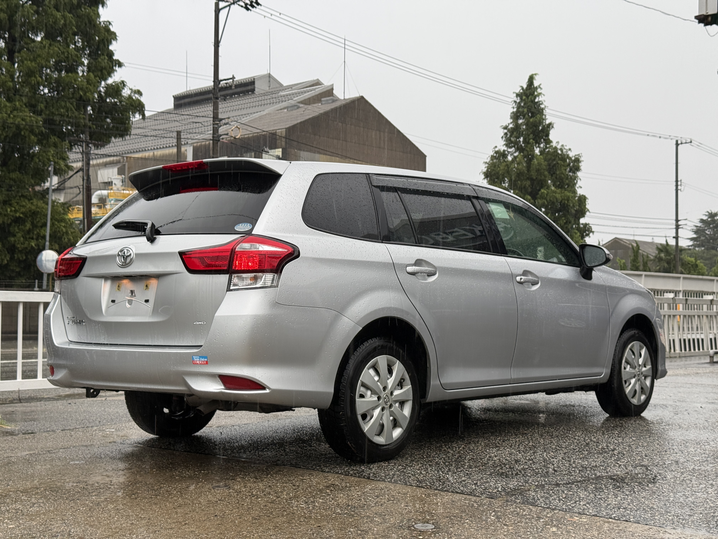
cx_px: 359
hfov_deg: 39.7
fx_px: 996
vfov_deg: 30.3
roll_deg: +0.2
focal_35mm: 48
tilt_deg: +2.4
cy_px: 270
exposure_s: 1/155
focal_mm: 6.76
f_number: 1.78
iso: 50
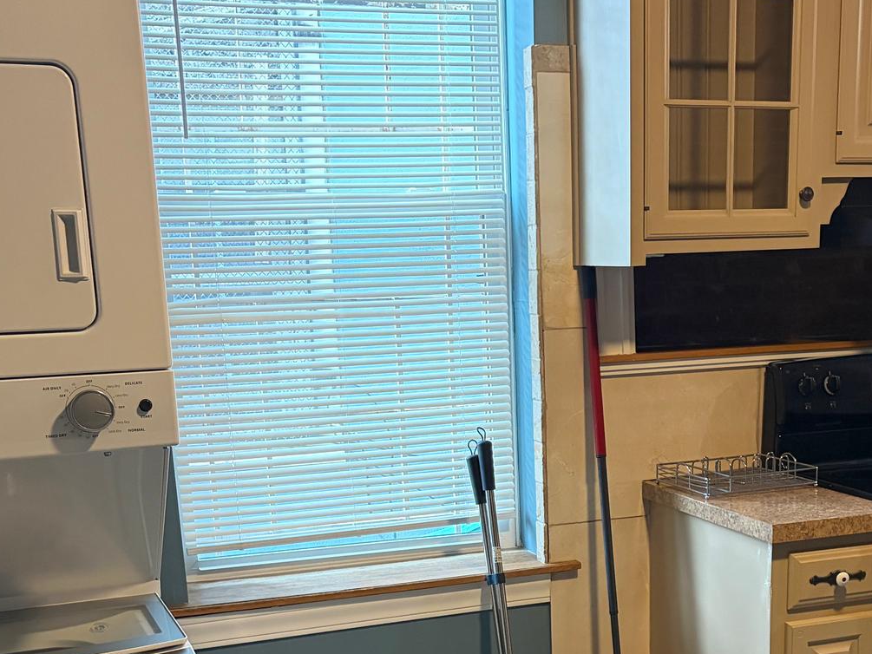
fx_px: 1335
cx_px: 534
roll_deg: +1.7
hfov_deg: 36.0
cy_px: 590
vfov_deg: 26.6
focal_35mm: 53
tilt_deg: -14.0
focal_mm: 5.96
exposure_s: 1/60
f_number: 1.6
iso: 400
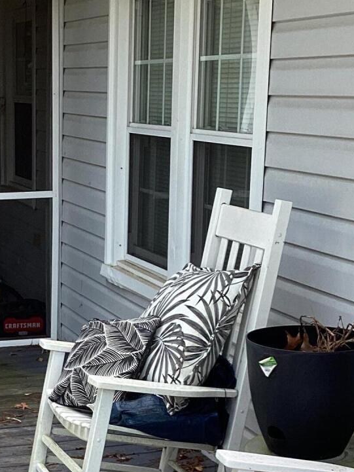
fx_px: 1172
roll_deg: -2.5
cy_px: 380
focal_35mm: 86
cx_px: 119
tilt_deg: -15.5
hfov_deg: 17.1
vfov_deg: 22.4
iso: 25
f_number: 2.4
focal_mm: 3.3
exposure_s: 1/128
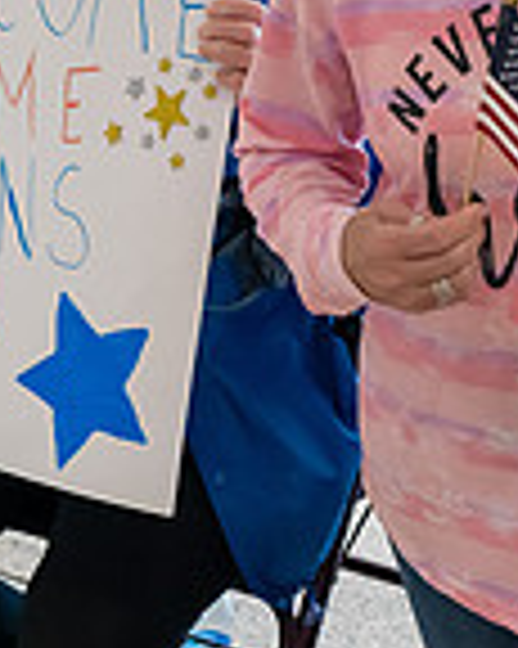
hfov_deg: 12.5
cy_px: 171
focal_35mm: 123
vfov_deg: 15.6
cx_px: 162
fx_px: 2360
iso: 7200
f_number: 4.8
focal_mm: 32.5
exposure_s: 1/200
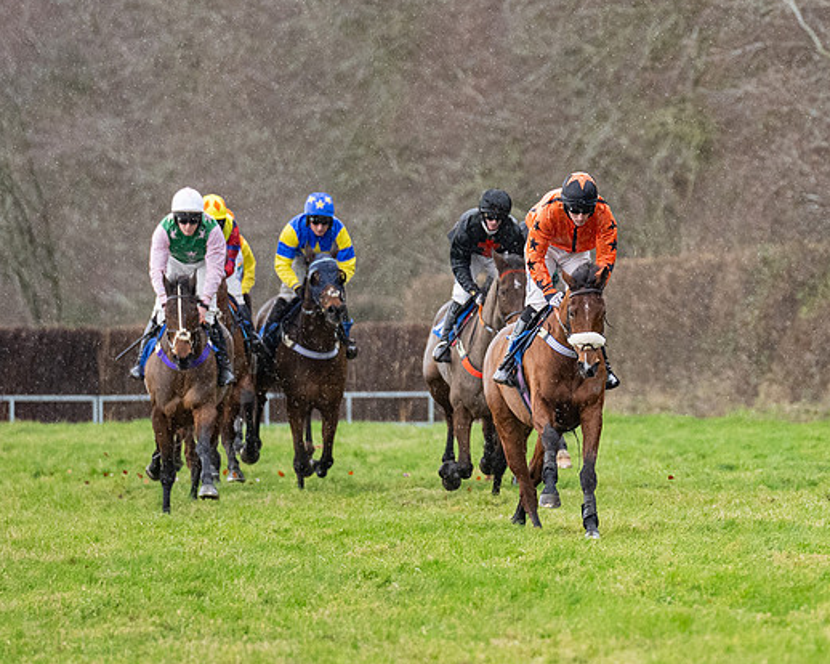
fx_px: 13407
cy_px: 249
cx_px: 642
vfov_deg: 2.8
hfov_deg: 3.5
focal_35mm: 546
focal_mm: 200
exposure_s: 1/1000
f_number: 2.8
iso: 1600
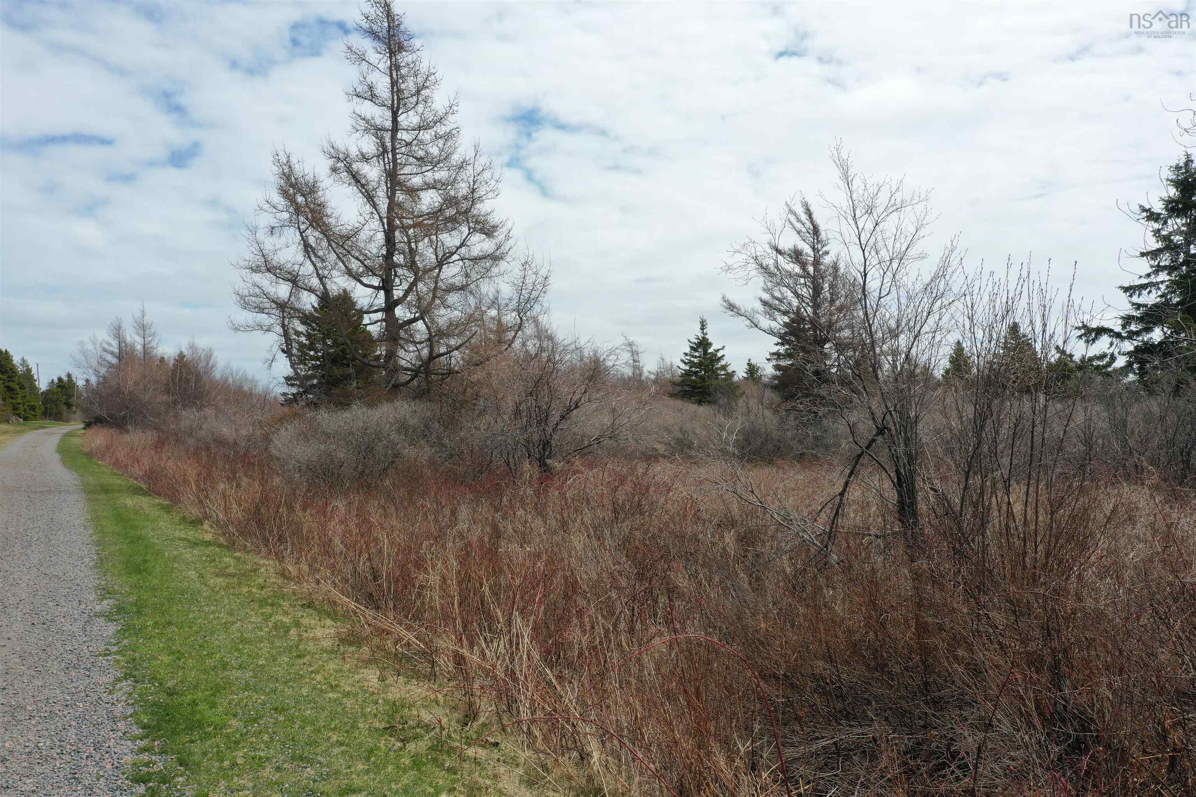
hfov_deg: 65.5
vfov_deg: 46.4
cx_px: 598
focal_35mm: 28
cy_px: 398
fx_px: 930
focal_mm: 10.26
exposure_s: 1/500
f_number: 6.3
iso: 100
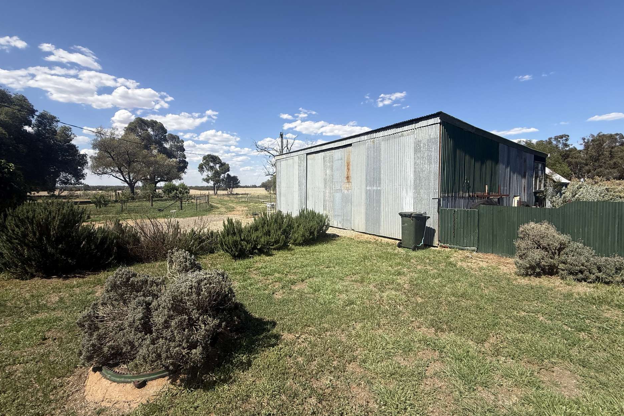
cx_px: 315
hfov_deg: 100.4
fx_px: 260
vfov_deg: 77.3
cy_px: 198
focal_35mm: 15
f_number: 2.2
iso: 50
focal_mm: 2.22
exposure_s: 1/2506
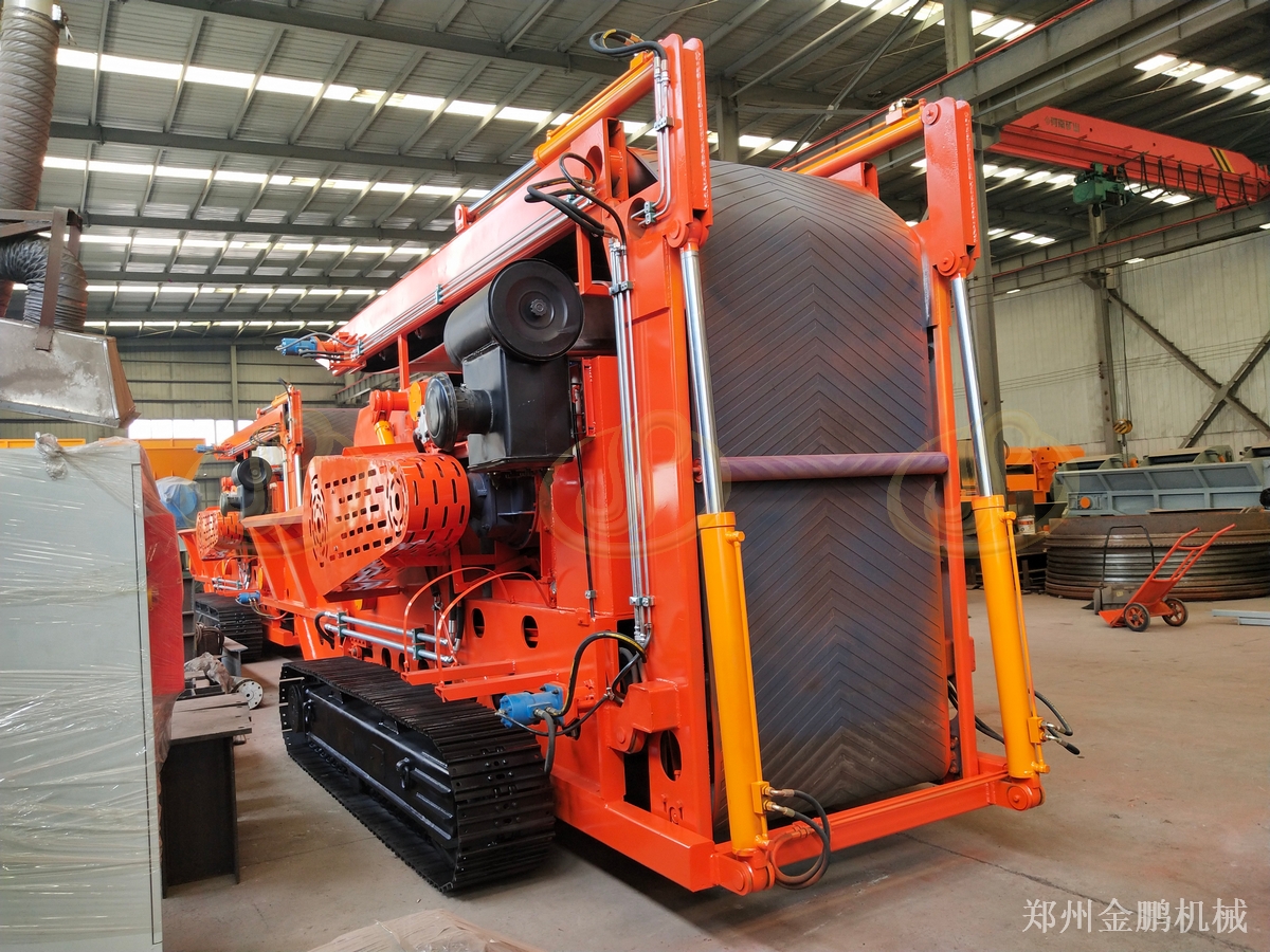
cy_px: 476
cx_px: 635
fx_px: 1101
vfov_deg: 46.8
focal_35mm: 30
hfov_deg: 60.0
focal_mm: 3.95
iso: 154
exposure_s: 1/100
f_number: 1.8
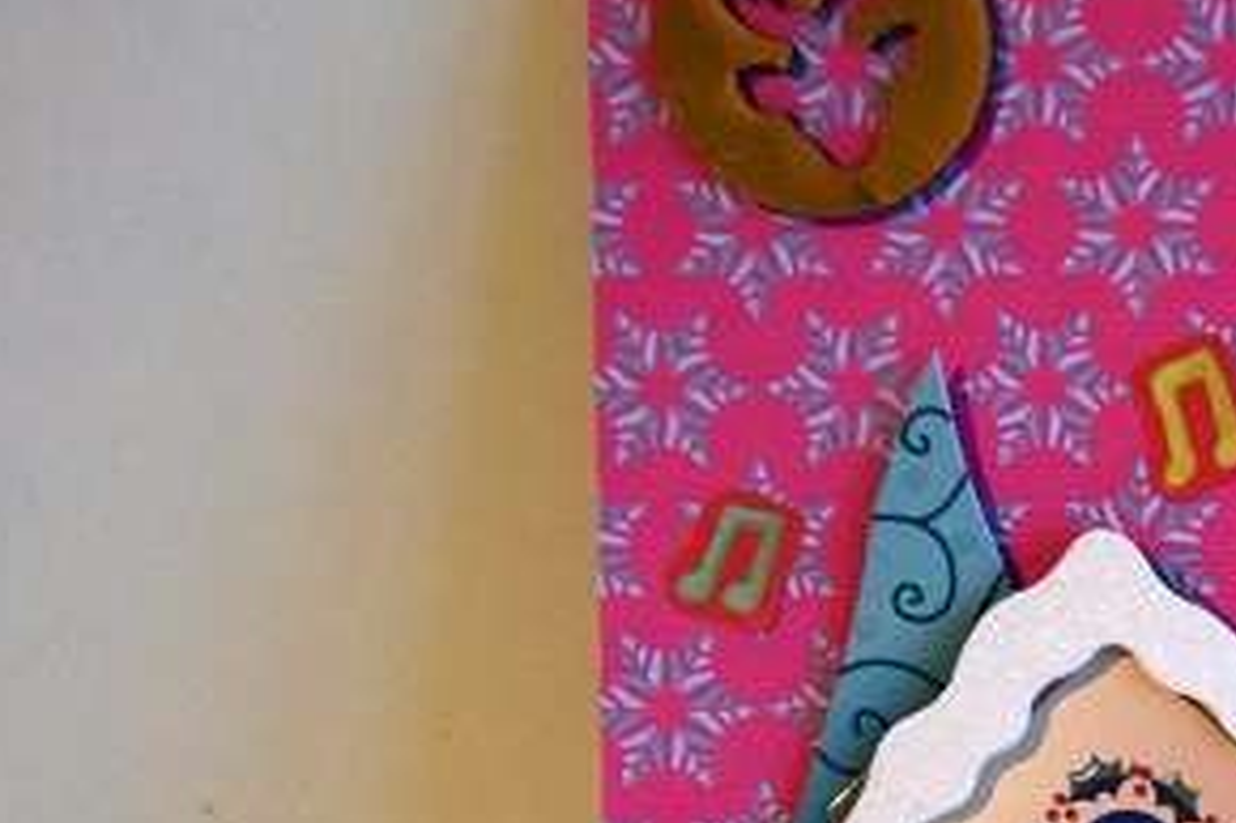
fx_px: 7985
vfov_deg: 5.8
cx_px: 1560
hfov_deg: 8.7
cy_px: 1177
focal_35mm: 233
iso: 450
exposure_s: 1/60
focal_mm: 45
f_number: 4.8
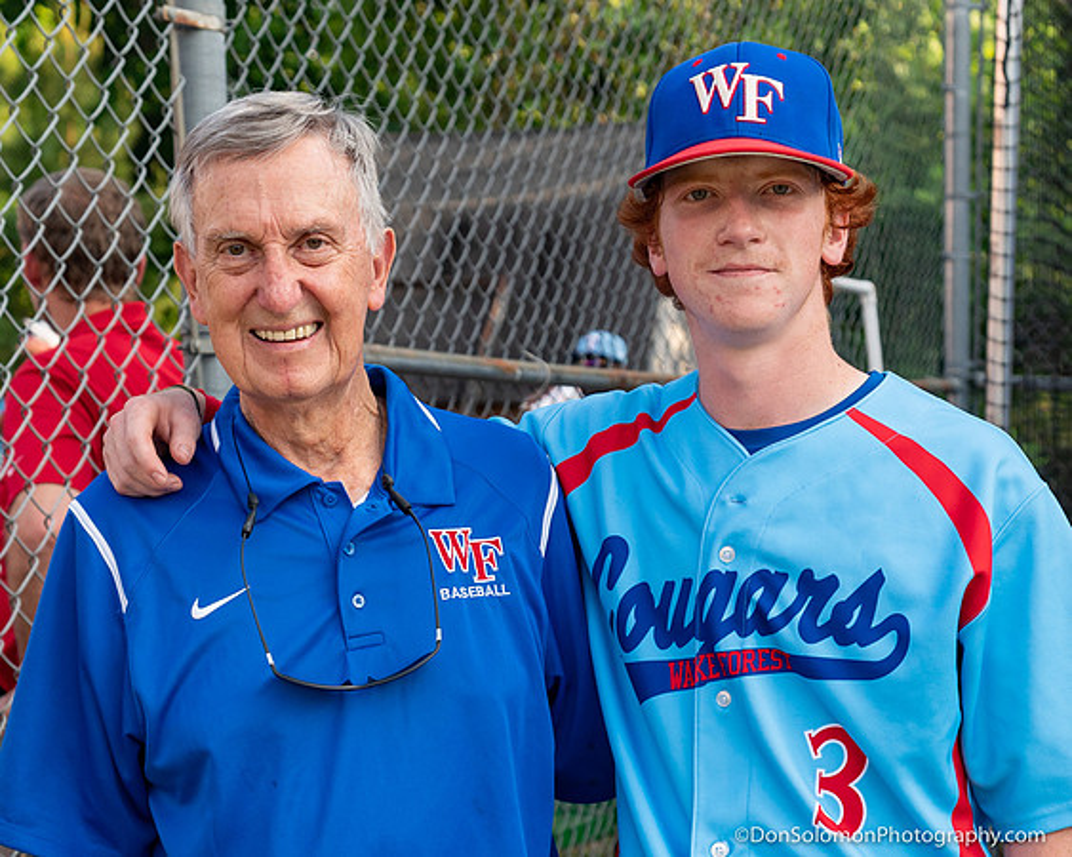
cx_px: 515
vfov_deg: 22.5
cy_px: 621
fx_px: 2133
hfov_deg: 28.2
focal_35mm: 67
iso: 800
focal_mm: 35
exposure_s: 1/1250
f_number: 3.5
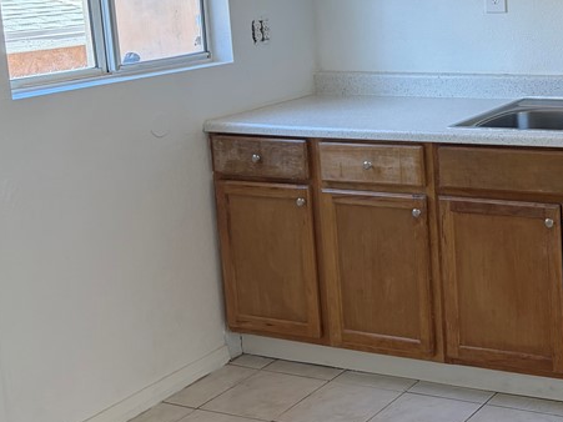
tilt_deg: -4.5
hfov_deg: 30.0
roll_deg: +3.2
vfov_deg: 24.3
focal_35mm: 59
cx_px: 592
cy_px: 70
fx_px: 959
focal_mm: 5.96
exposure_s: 1/217
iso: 100
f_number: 1.6
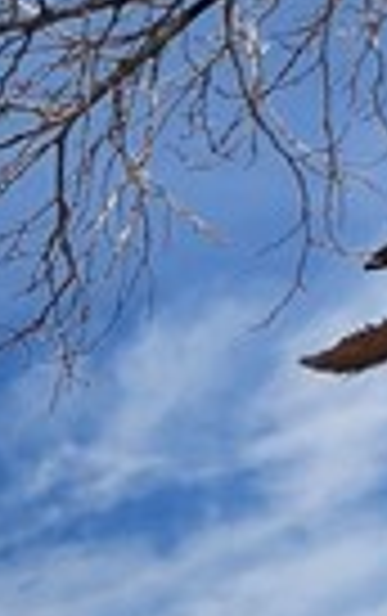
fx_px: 3062
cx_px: -1494
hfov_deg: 5.6
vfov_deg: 9.7
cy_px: 1646
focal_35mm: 182
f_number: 1.8
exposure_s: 1/2708
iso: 20
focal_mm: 5.4
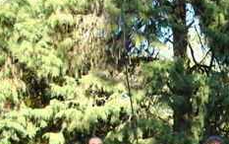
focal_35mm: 84
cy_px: 204
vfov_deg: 14.7
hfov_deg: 21.8
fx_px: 525
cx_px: 310
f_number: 4.5
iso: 100
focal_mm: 20
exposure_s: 1/80
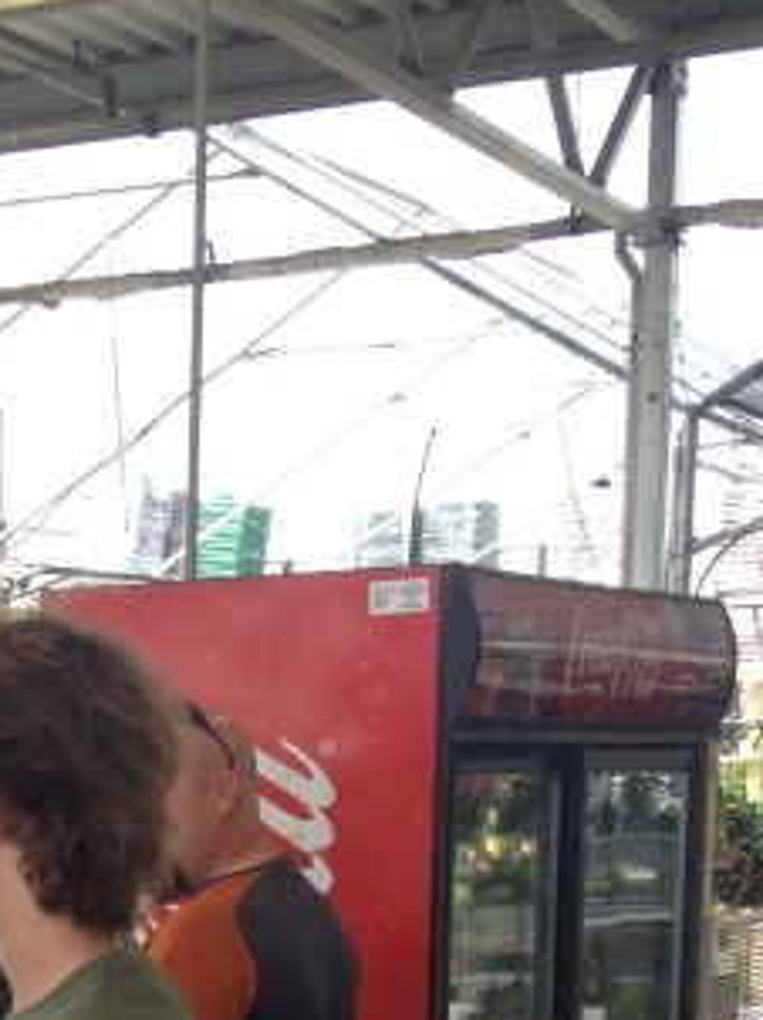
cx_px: -199
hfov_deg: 14.4
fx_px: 2914
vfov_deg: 18.2
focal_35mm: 99
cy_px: 1400
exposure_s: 1/354
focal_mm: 4.28
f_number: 2.4
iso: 50
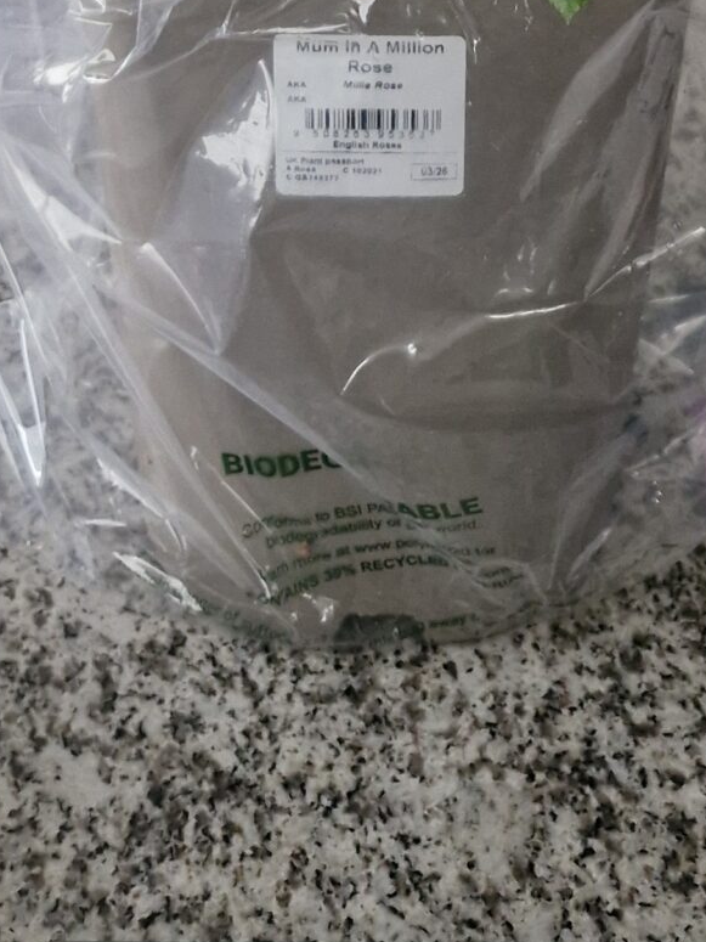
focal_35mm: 76
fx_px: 2067
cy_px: -558
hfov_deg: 19.4
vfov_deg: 20.9
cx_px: 413
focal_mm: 5.54
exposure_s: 1/100
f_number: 1.8
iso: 500
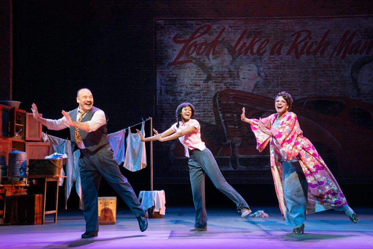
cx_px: 186
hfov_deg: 33.9
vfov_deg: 23.0
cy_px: 124
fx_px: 611
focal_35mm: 59
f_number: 6.3
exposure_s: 1/500
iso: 2500
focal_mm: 59
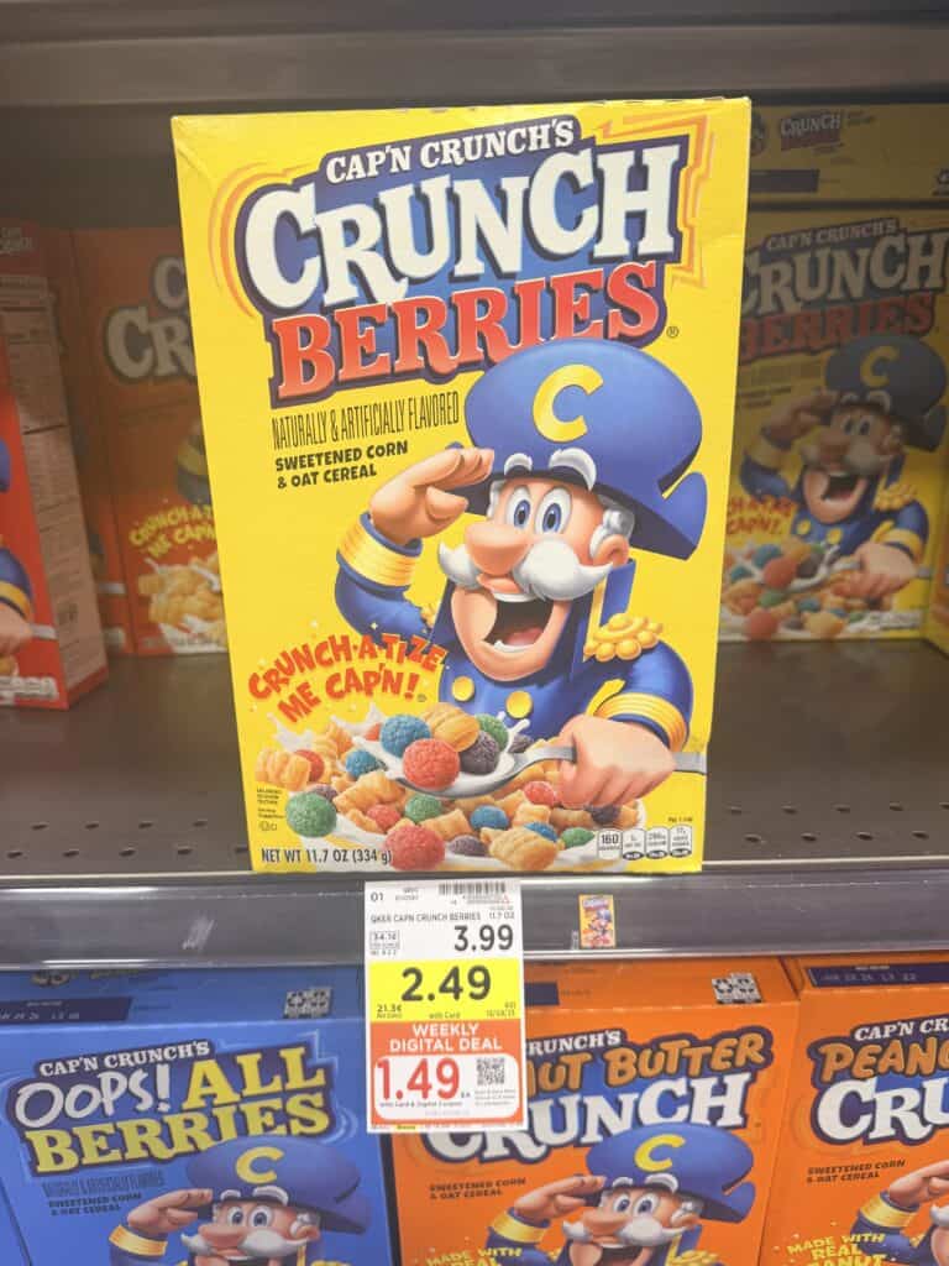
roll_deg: +1.9
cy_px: 633
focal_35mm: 24
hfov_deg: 56.8
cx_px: 474
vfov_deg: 71.6
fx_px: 877
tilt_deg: -21.0
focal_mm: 6.76
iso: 125
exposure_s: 1/60
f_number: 1.78
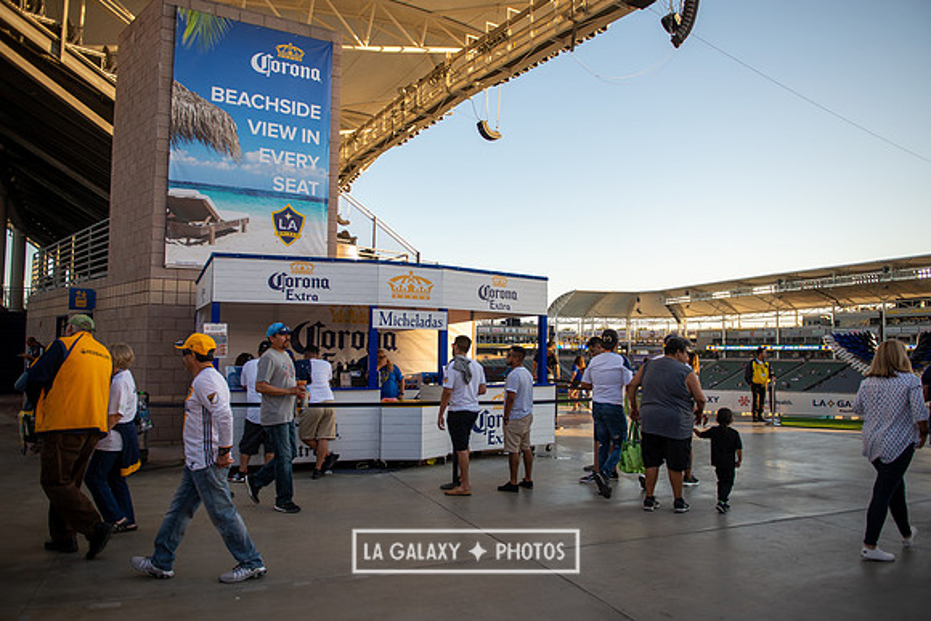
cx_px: 466
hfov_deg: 67.8
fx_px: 692
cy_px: 310
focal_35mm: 27
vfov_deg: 48.3
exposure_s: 1/800
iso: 125
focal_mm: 26
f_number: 2.8
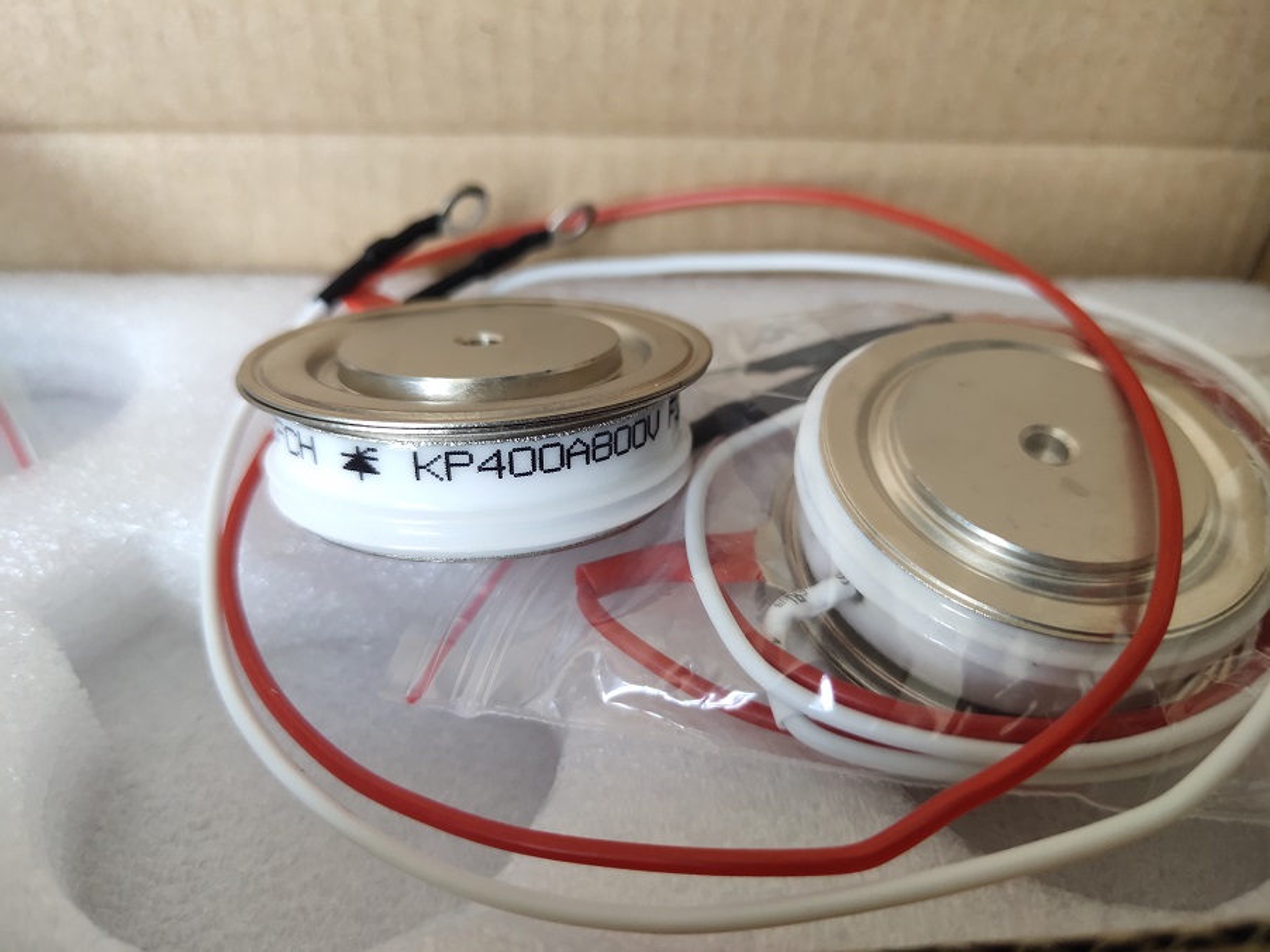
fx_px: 1064
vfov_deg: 48.2
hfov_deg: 61.7
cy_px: 476
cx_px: 635
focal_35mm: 29
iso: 205
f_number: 1.8
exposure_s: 1/50
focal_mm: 4.27
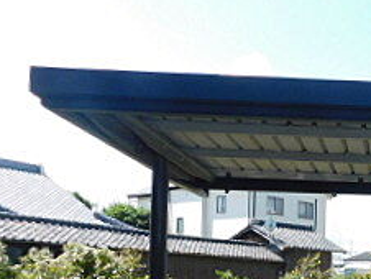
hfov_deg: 26.5
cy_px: 307
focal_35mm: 65
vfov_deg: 21.5
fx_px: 697
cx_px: 447
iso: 125
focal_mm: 4
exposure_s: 1/800
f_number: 3
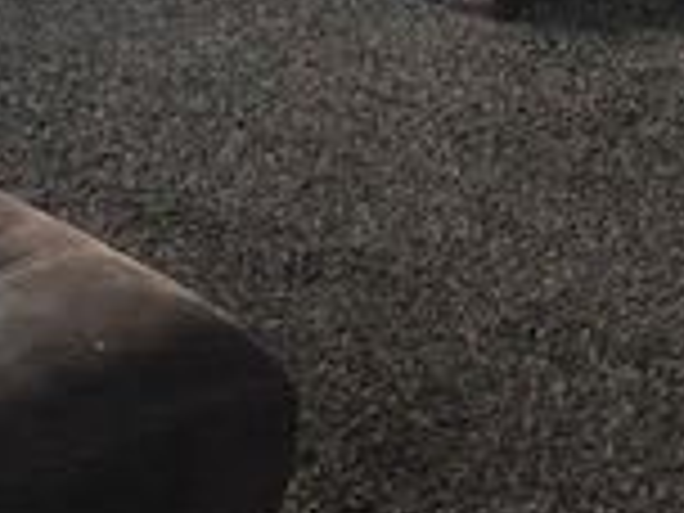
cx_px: 32
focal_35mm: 118
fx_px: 2332
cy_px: -392
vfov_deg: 11.7
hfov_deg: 16.4
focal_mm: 4
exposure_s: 1/30
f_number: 1.8
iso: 32
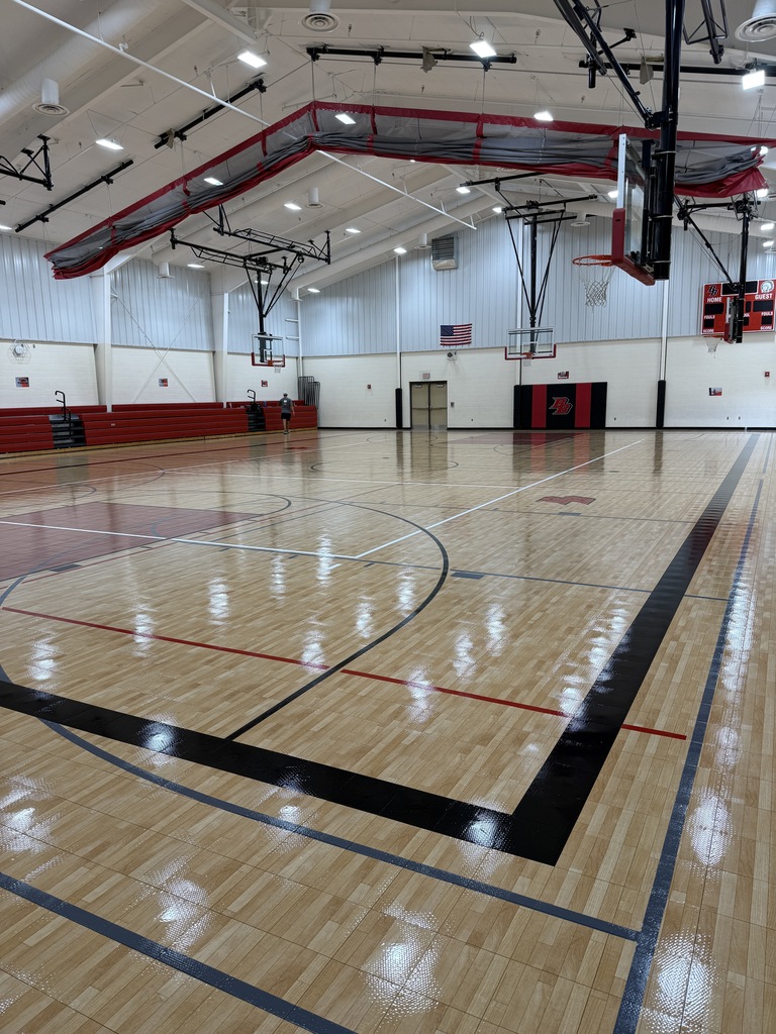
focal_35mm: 24
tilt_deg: -9.8
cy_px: 517
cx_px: 388
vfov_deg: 71.6
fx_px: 717
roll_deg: +0.4
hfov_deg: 56.8
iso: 64
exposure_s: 1/121
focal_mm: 6.76
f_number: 1.78
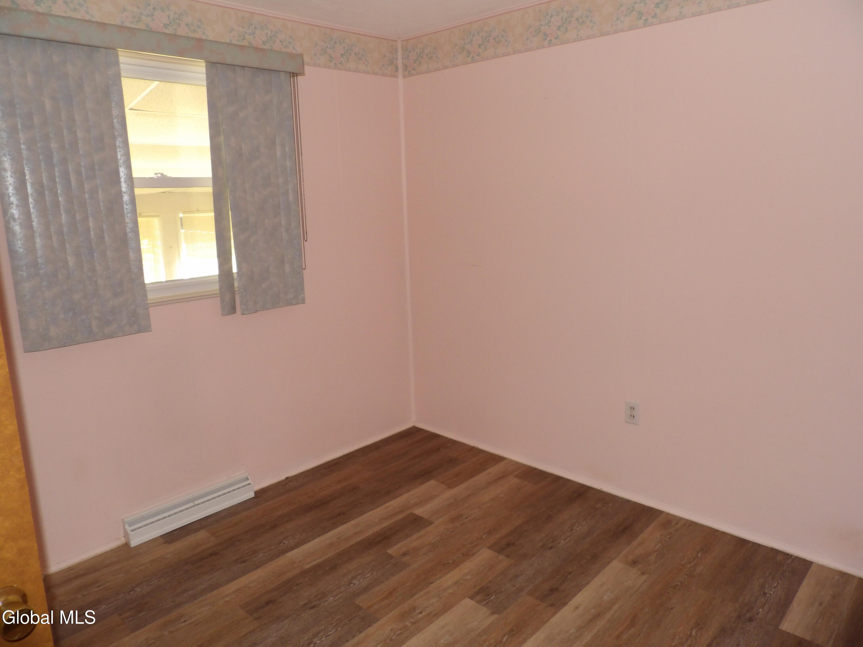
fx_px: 598
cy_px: 324
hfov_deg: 71.6
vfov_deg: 56.8
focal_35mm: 24
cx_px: 432
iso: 200
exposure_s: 1/33
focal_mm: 4.3
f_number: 2.8
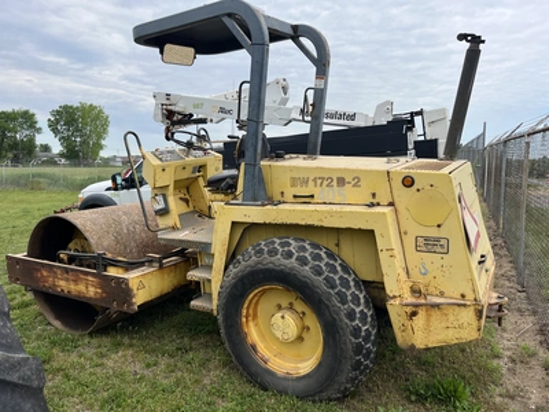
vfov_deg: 53.1
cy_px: 206
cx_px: 274
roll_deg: -2.7
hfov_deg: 67.3
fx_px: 412
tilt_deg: -5.6
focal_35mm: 26
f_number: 1.6
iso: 50
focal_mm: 5.1
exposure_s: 1/1672
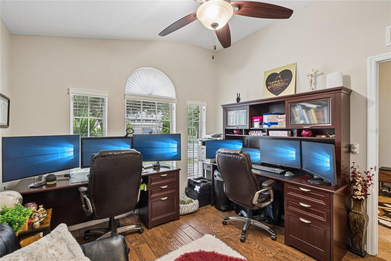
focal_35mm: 16
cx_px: 196
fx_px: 174
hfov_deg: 96.7
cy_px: 130
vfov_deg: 73.8
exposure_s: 1/50
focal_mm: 16
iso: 1600
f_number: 8
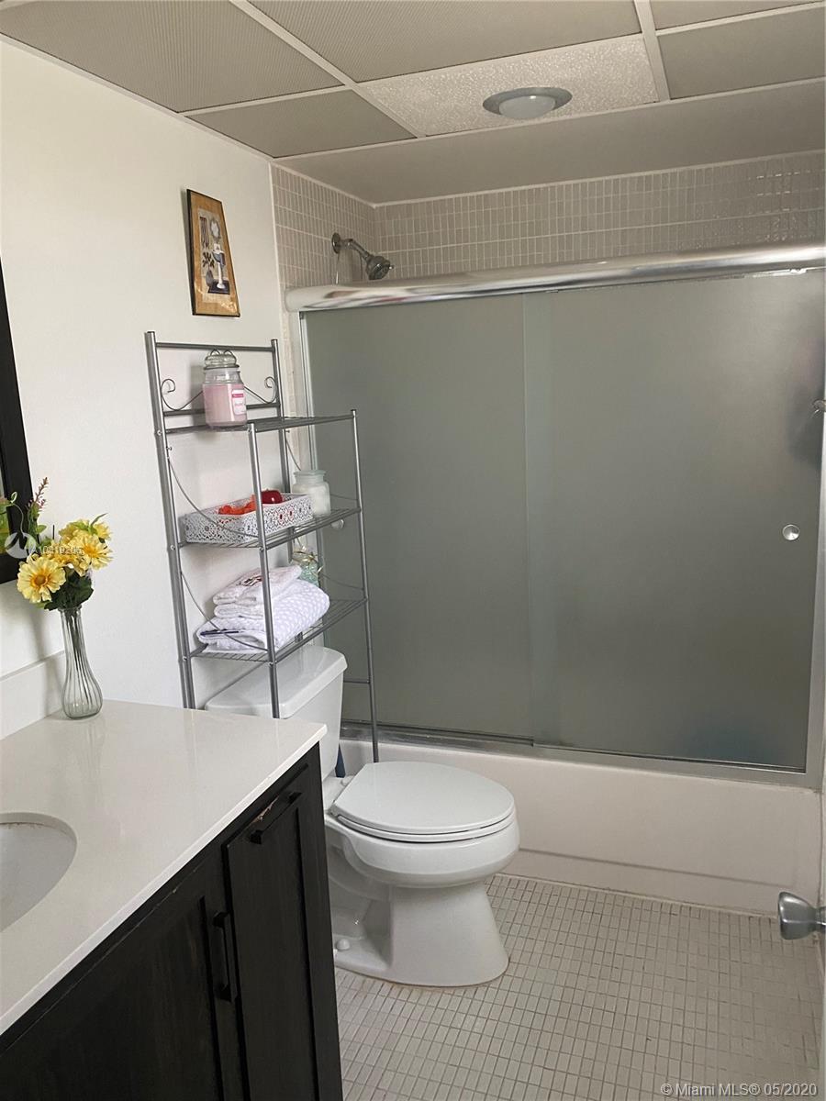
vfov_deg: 67.3
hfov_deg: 53.1
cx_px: 413
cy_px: 550
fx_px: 827
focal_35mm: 26
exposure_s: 1/60
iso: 250
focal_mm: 4.25
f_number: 1.8
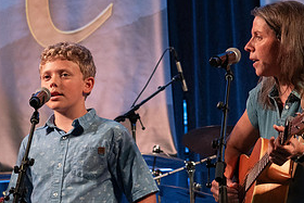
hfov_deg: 11.4
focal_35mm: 180
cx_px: 83
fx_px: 1521
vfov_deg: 7.6
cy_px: 128
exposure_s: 1/250
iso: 6400
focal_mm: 87
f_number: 5.6
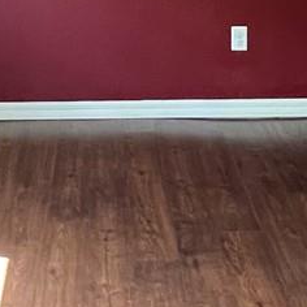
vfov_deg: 20.7
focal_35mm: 78
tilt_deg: -6.3
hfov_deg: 22.1
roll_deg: +0.9
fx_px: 783
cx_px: 99
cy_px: -64
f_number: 1.8
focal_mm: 1.57
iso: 640
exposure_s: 1/60
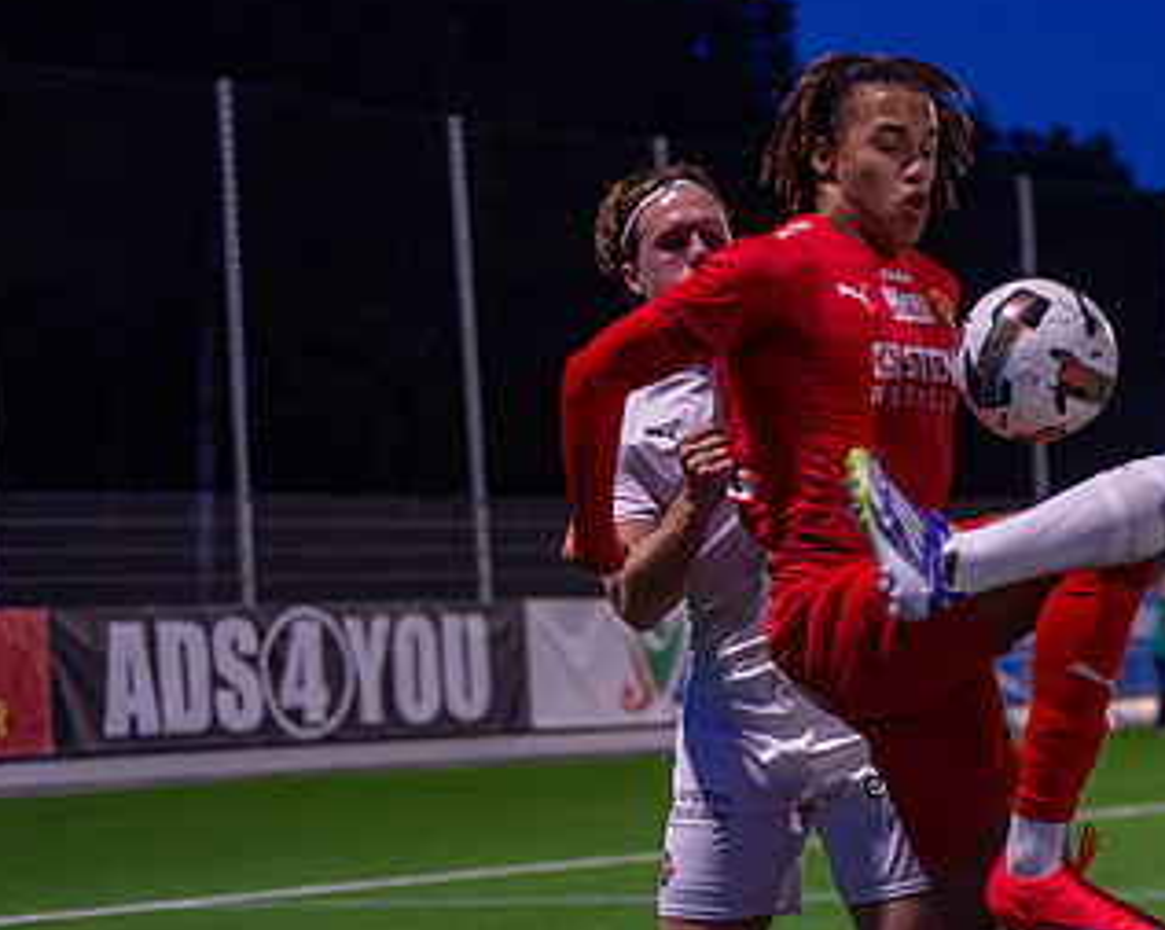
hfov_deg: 15.6
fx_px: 4237
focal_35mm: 123
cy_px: 684
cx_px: 809
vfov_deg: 12.5
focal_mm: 70
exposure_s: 1/1000
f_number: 3.2
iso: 8000
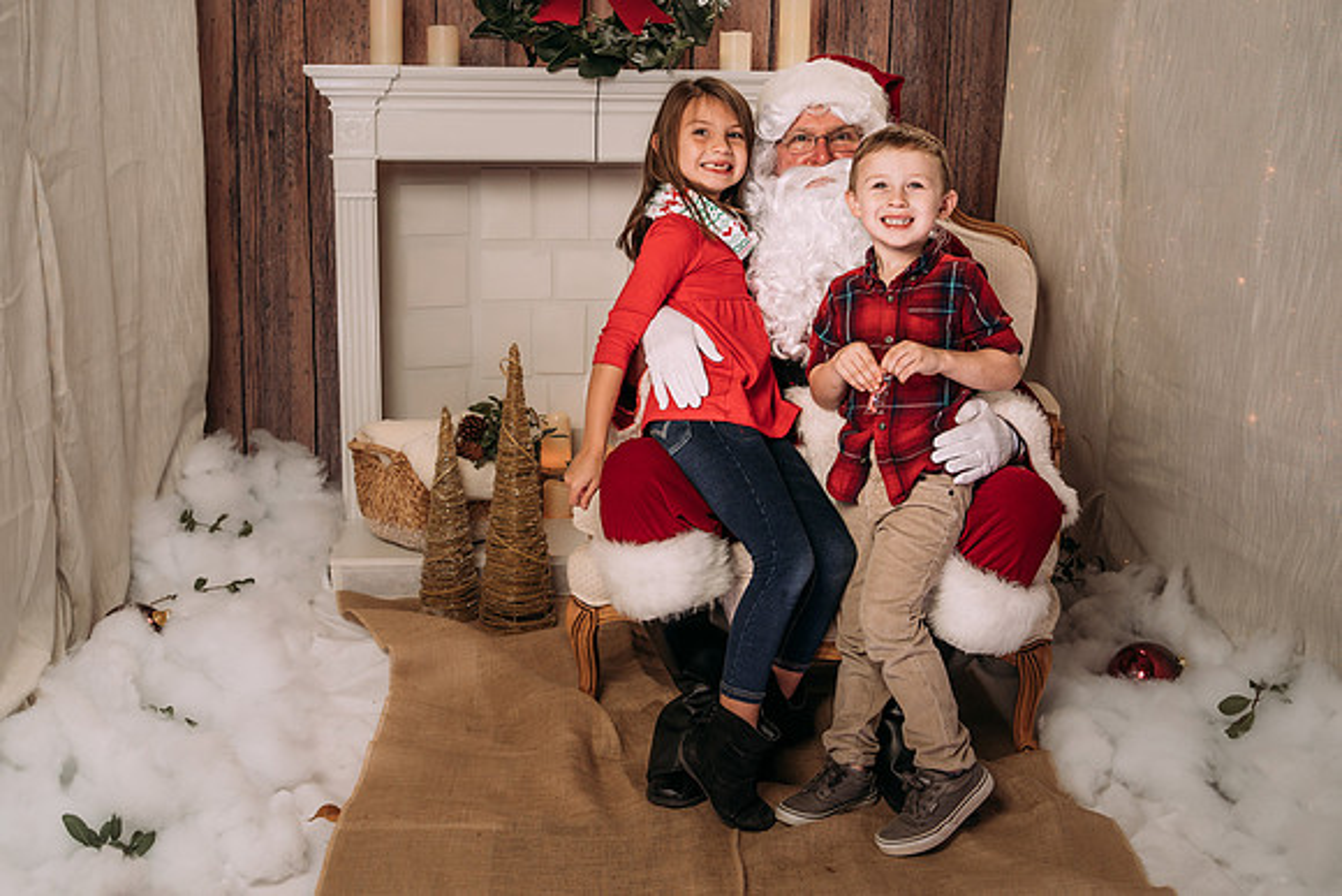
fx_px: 1541
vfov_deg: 32.4
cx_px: 651
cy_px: 407
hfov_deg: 47.0
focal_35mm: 41
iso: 100
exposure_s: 1/100
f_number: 5.6
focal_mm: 35
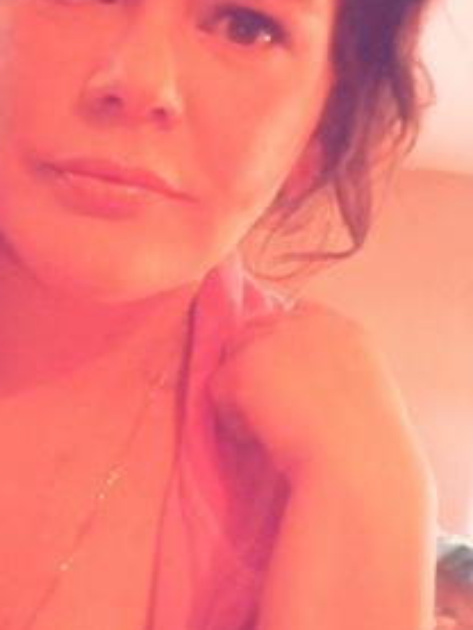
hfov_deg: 24.7
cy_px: 229
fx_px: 1074
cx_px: 143
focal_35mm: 59
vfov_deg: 32.5
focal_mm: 2.9
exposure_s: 1/10
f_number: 2.8
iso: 777
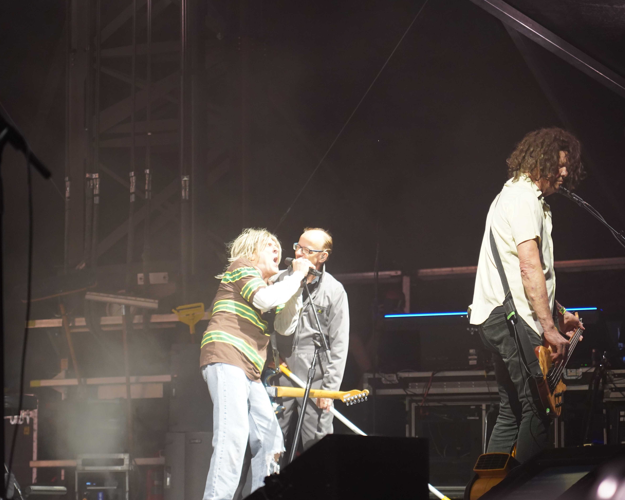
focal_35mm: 125
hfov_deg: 15.4
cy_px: 257
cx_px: 381
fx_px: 2312
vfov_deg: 12.3
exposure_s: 1/160
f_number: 4
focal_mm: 105
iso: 2500
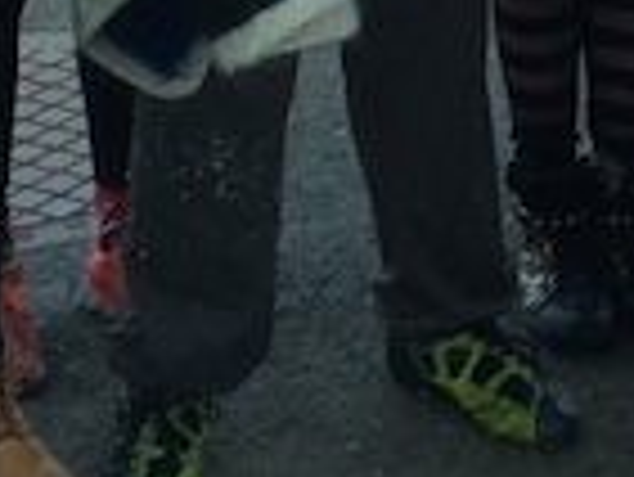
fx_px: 3263
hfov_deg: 10.9
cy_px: -248
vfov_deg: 8.2
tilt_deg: -17.5
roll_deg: +0.4
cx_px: 778
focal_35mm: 178
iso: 40
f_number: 2.2
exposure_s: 1/60
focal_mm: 4.15
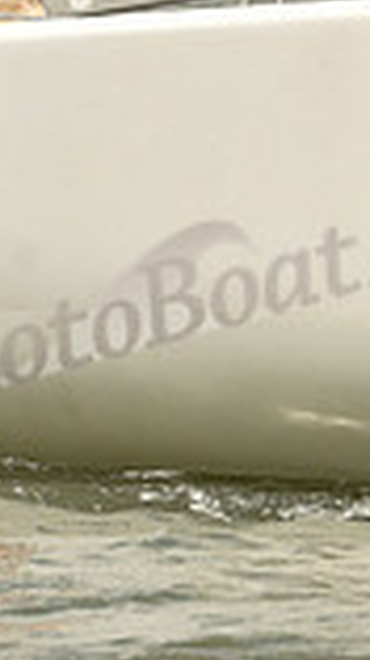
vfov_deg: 2.8
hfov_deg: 1.6
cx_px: 690
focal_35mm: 773
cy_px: 32
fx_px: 13519
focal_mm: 200
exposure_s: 1/1250
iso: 320
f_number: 6.3
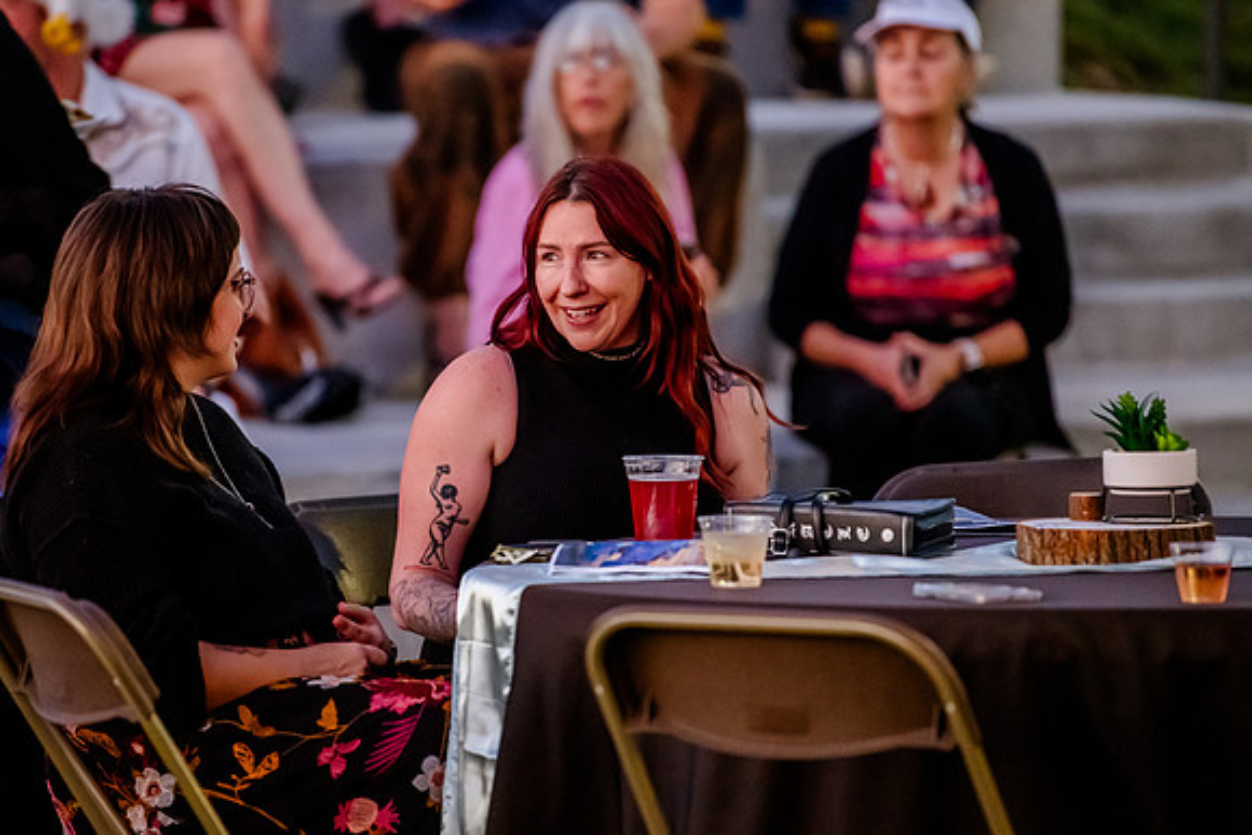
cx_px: 477
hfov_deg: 8.2
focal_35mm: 252
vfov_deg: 5.4
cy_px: 423
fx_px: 8783
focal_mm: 200
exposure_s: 1/125
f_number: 2.8
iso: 6400
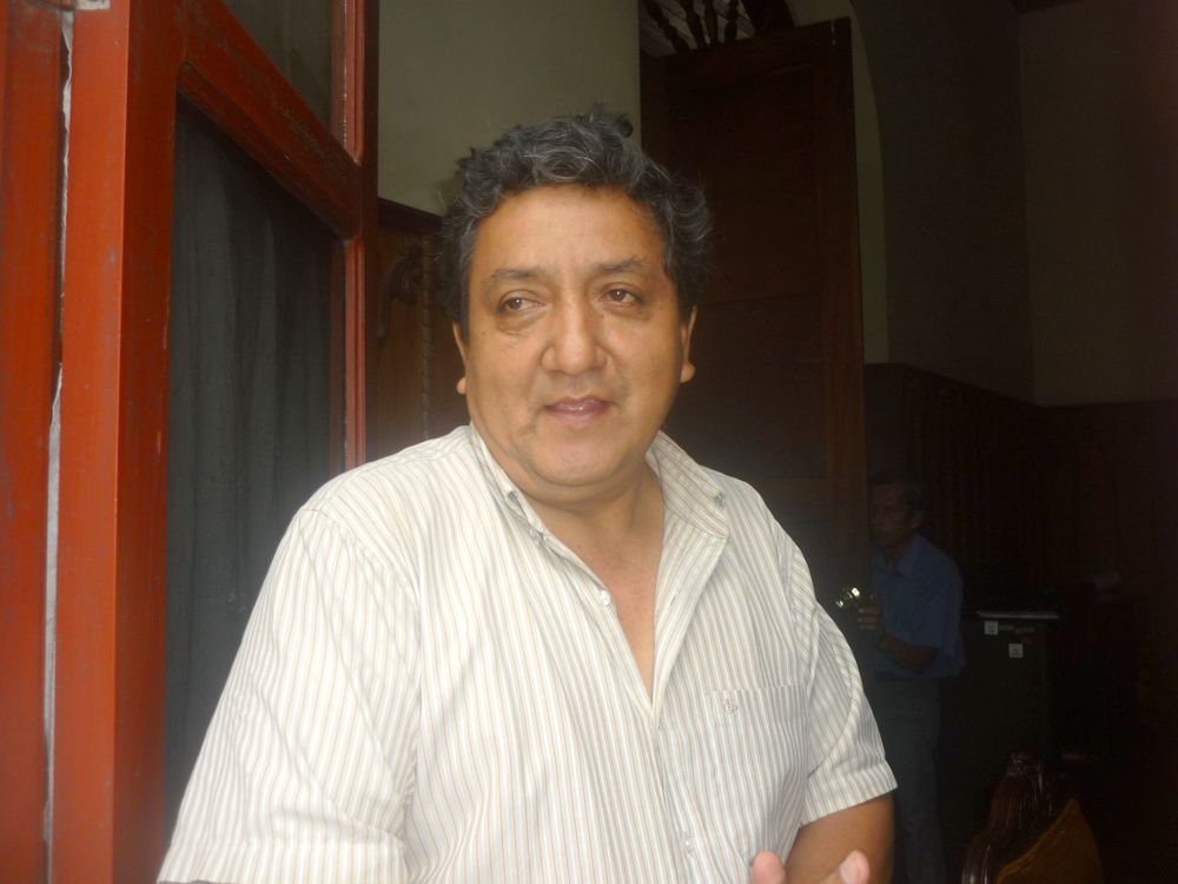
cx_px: 589
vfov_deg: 42.9
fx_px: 1123
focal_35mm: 33
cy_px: 442
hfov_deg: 55.4
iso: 100
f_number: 2.8
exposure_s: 1/30
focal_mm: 5.5
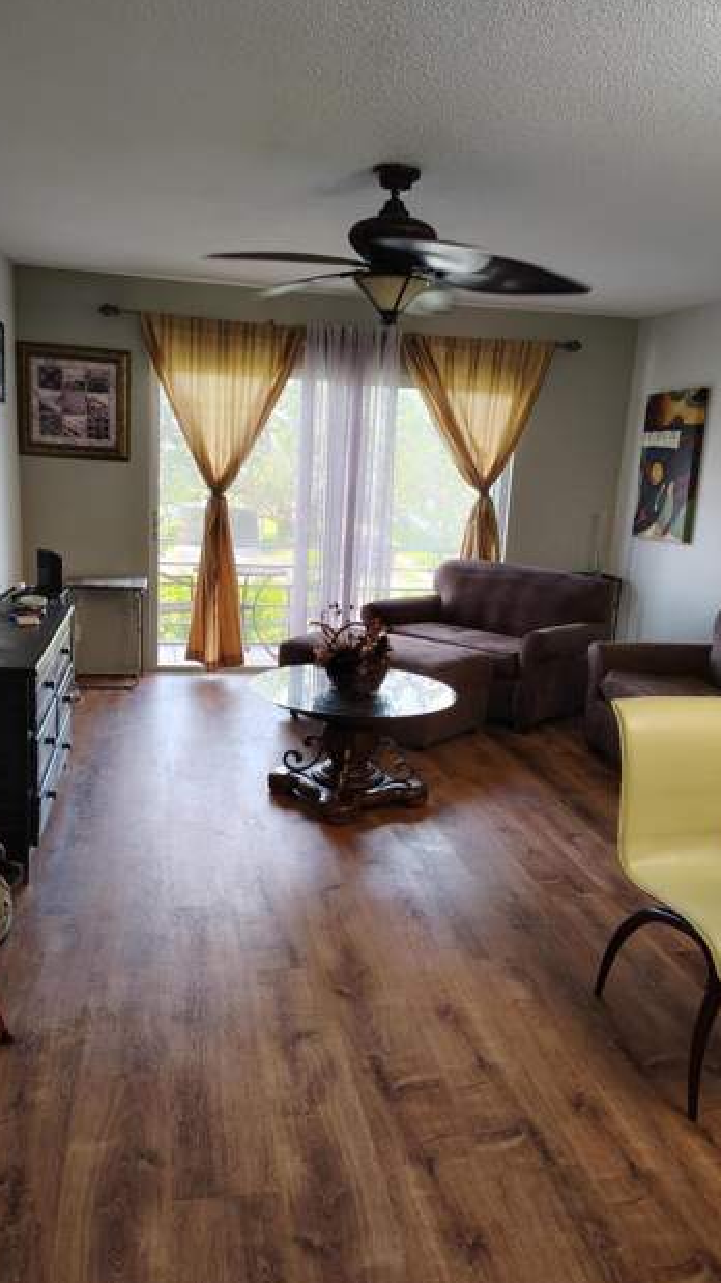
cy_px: 649
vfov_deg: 69.9
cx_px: 307
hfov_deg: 42.8
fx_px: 918
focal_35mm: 27
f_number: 1.8
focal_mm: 5.56
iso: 741
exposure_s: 1/60
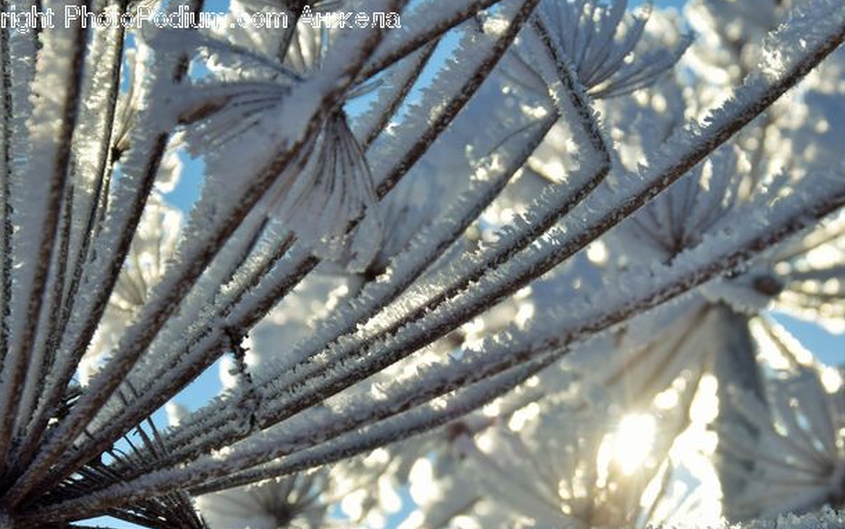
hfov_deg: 14.9
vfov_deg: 9.4
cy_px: 401
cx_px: 561
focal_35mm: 140
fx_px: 3225
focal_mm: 62
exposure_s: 1/1250
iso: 100
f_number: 6.3
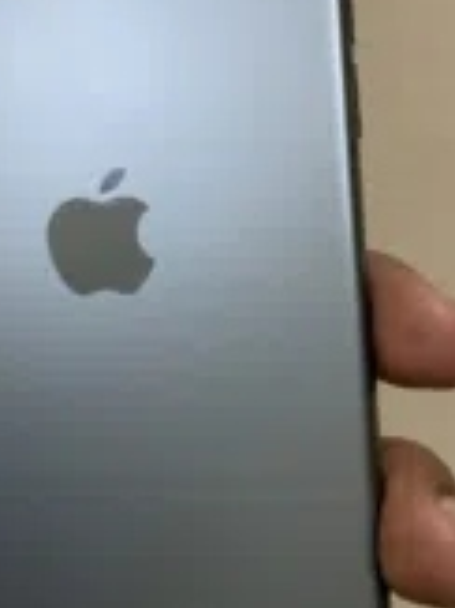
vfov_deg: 30.2
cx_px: 82
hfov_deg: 22.5
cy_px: 242
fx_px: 1123
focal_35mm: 64
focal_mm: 4.25
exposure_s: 1/50
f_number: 1.8
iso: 320
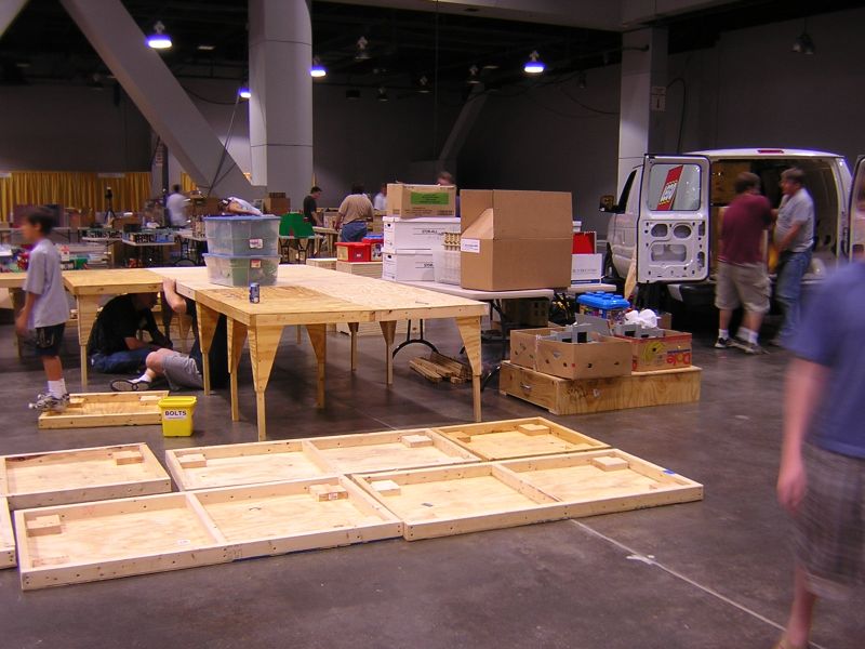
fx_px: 900
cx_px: 432
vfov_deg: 39.7
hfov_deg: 51.4
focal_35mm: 36
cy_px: 324
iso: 100
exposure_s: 1/5.7
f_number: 2.6
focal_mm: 4.7
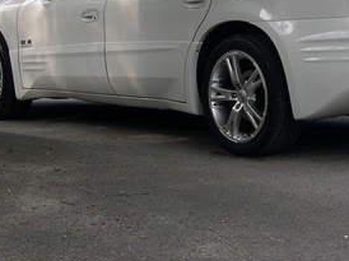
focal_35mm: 111
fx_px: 1118
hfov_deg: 17.6
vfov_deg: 13.2
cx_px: 270
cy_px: 27
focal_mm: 8
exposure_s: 1/309
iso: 100
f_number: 2.8
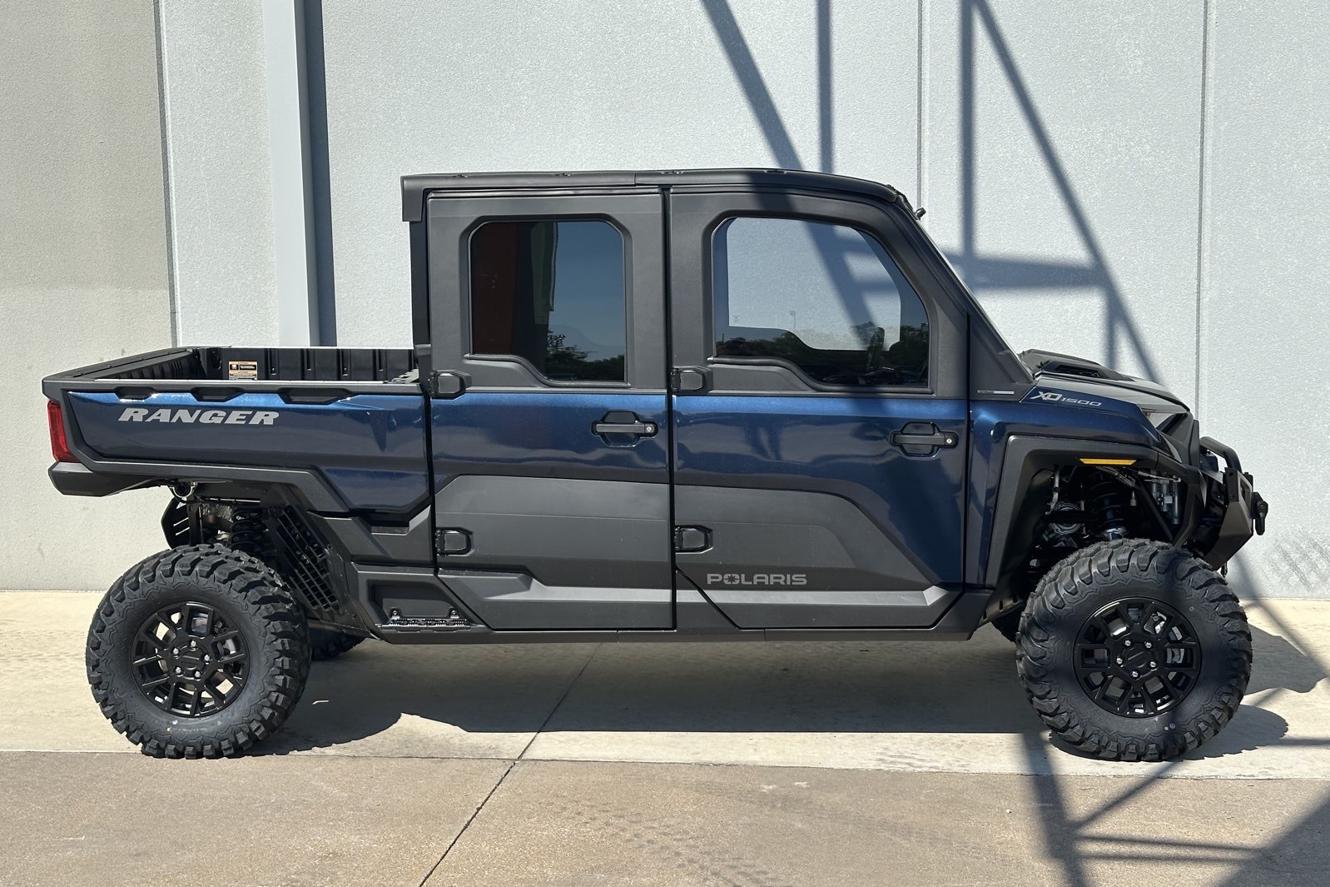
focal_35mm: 50
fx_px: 1847
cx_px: 665
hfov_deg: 39.6
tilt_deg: -6.4
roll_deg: +0.3
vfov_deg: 27.0
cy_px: 444
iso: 64
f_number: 1.78
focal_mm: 6.86
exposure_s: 1/3472
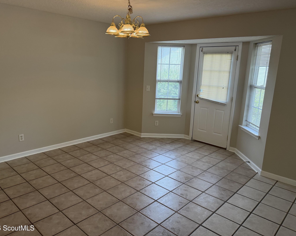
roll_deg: -1.9
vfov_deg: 54.9
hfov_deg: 66.0
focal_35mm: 26
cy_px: 116
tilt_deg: -12.6
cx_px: 144
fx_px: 228
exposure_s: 1/228
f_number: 1.78
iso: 200
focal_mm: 6.76
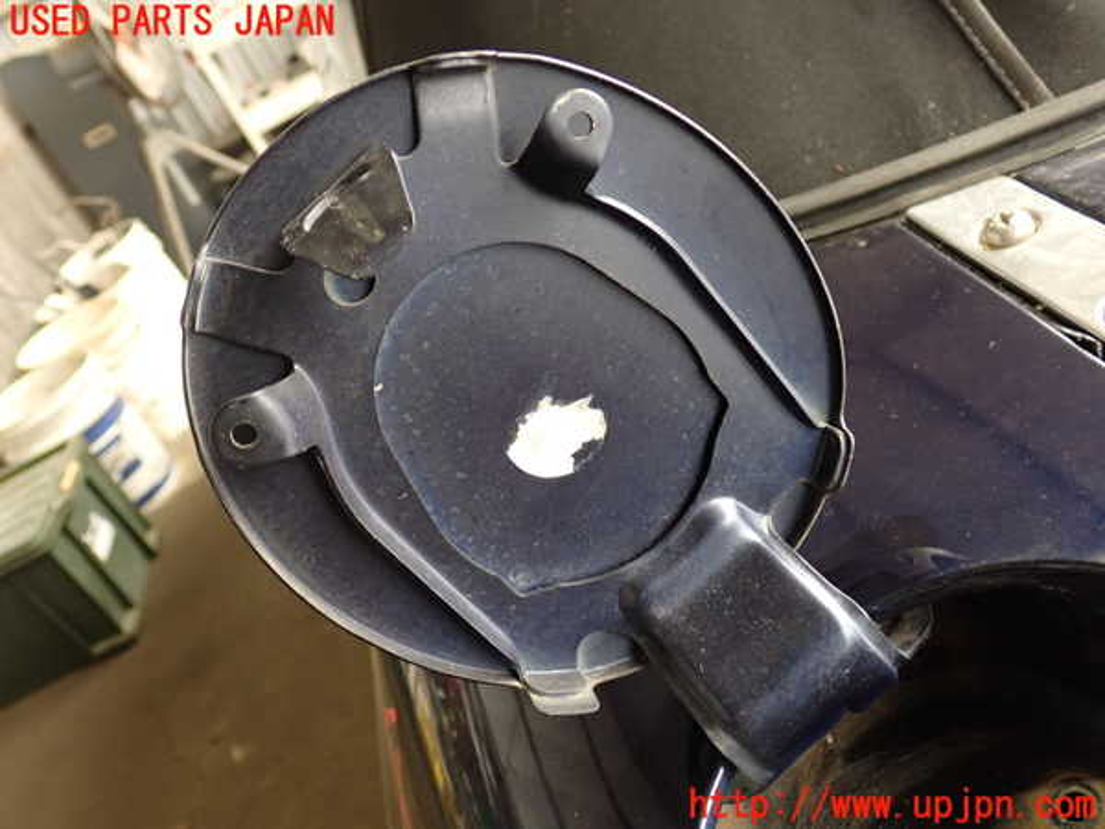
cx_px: 552
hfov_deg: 51.4
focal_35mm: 36
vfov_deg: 39.7
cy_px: 414
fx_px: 1149
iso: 250
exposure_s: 1/40
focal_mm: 6.37
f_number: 2.5
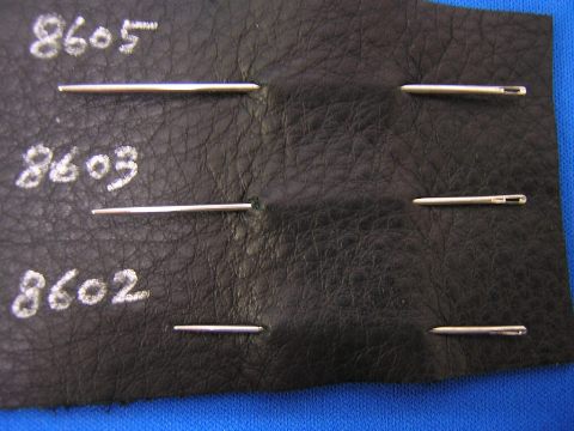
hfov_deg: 51.4
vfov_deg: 39.7
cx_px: 287
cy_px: 216
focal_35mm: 36
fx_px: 597
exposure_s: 1/3.7
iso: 185
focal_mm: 4.7
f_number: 2.6
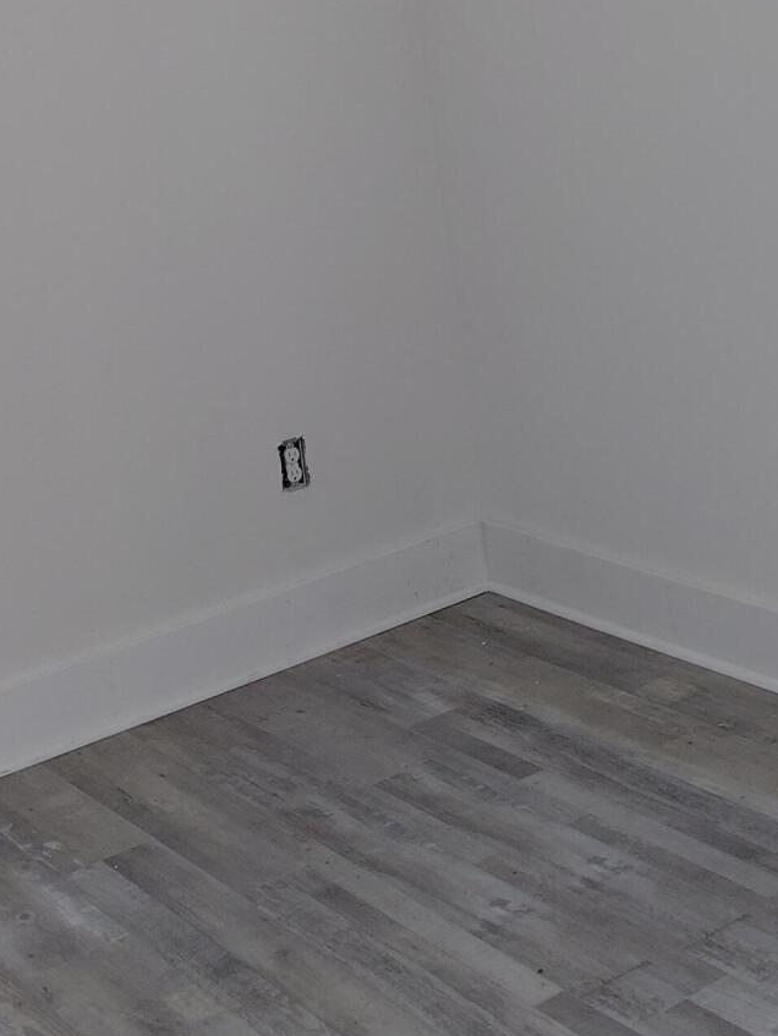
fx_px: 1767
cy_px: -136
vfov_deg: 29.2
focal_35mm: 59
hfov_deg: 24.8
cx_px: 343
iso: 80
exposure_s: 1/120
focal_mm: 4.69
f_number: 1.8
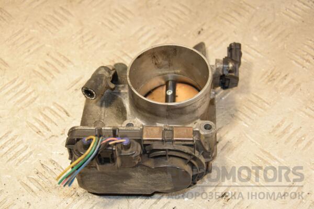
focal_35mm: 72
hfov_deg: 28.1
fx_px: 628
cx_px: 157
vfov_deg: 18.9
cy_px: 104
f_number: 5.6
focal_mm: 48
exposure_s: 1/200
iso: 800
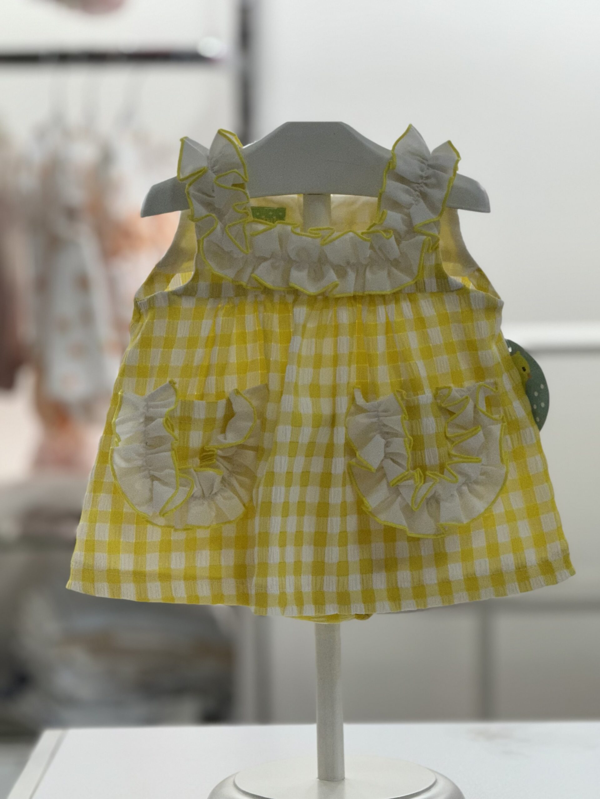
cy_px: 400
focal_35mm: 120
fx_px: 2773
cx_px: 300
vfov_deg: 16.4
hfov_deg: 12.3
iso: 100
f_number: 2.8
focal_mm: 15.66
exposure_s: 1/100
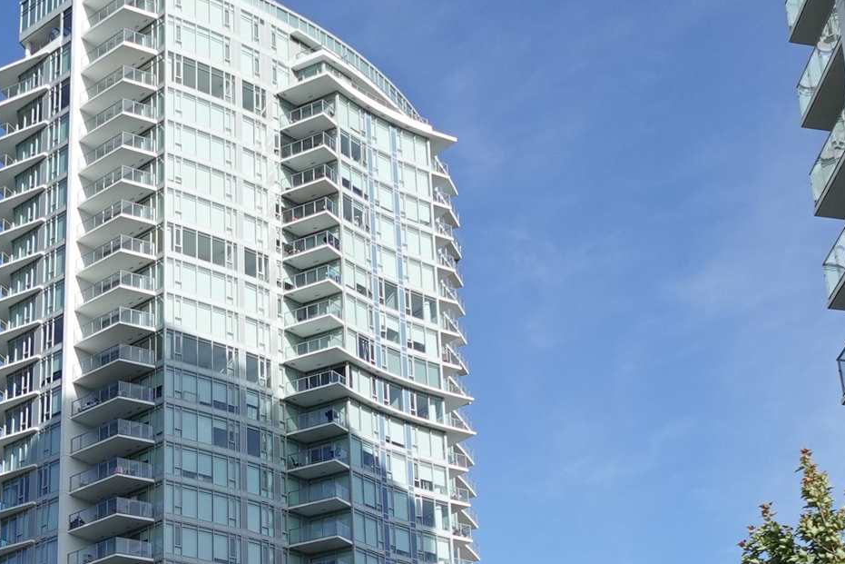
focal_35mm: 66
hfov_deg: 29.7
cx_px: 153
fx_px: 1549
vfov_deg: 19.9
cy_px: 579
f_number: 2
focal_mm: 7.6
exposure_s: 1/3200
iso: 125
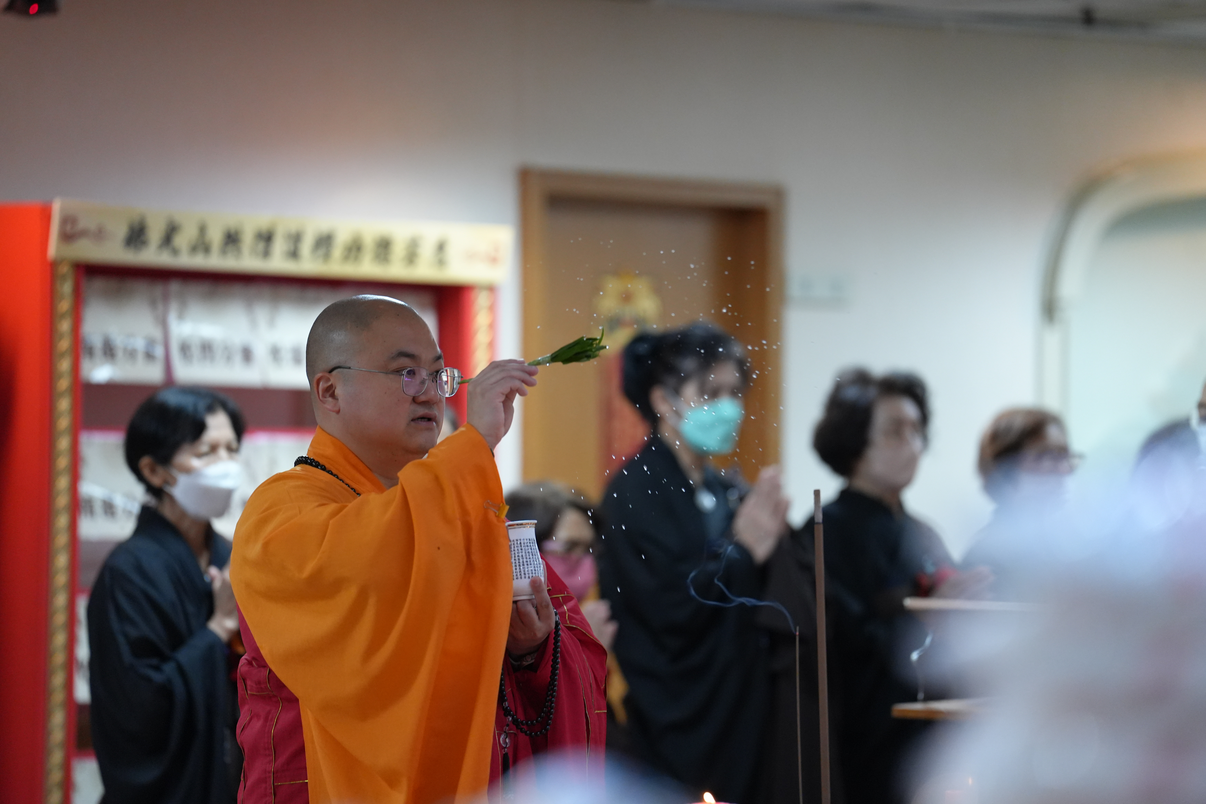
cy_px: 402
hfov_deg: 10.3
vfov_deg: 6.9
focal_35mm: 200
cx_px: 603
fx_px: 6699
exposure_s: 1/500
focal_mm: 200
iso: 3200
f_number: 2.8
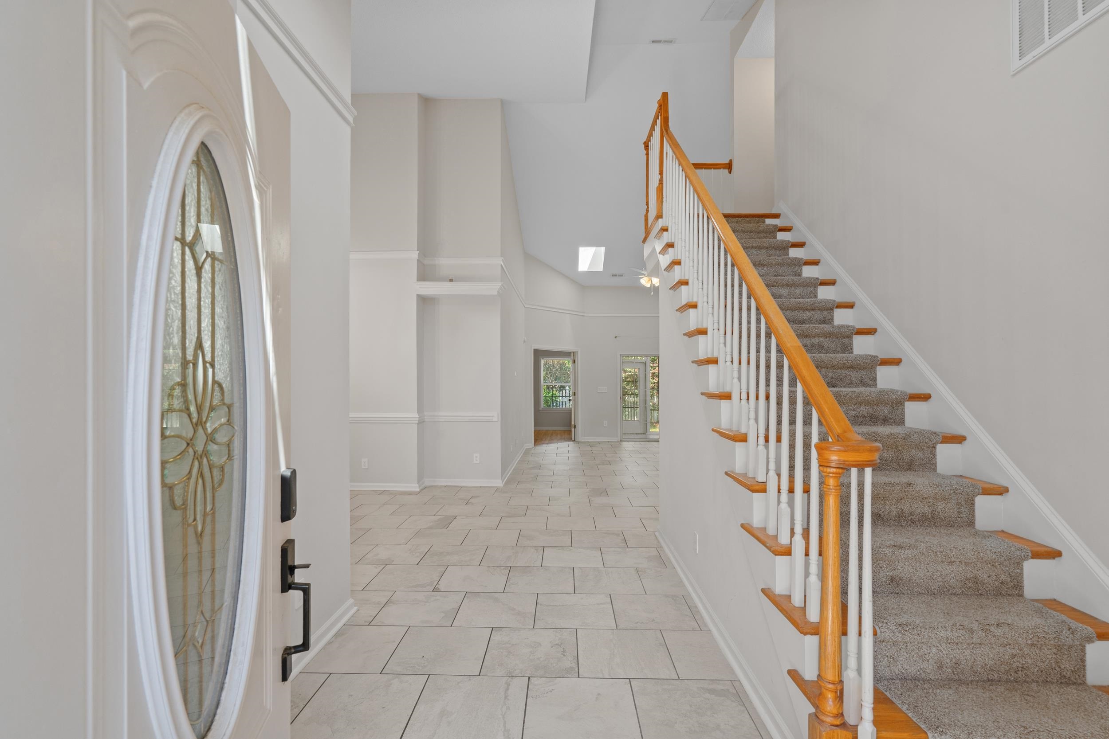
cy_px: 370
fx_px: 493
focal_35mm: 16
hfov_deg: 96.7
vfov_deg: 73.8
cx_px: 554
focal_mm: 16
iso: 400
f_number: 8
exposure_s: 1/15
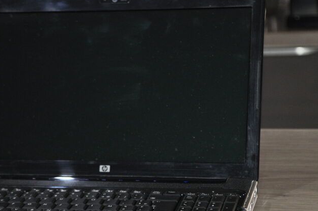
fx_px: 1102
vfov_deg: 10.9
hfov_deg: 16.3
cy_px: 138
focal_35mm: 125
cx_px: 87
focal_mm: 52
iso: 800
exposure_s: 1/60
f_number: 5
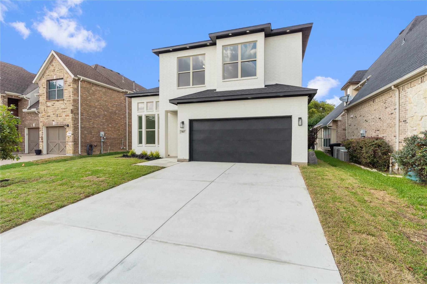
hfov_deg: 93.3
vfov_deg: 70.4
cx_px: 214
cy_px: 142
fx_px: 202
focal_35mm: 17
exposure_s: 1/200
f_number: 10
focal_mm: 17
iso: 250
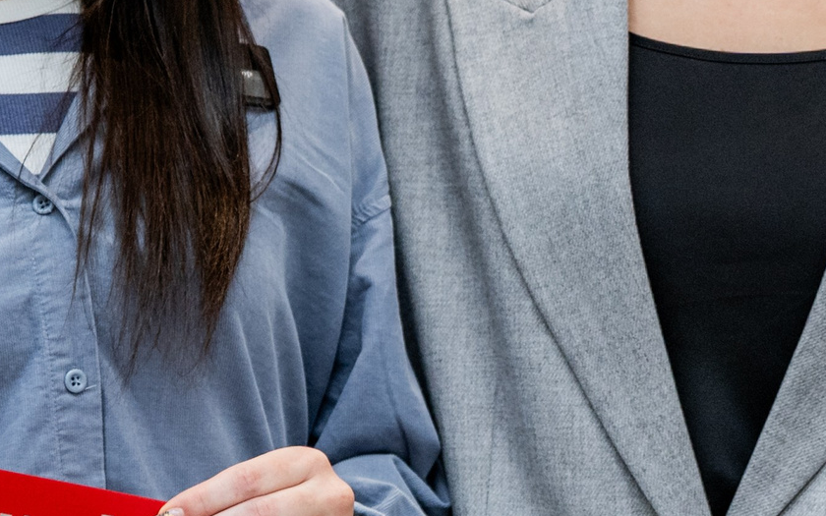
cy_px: 193
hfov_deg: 9.2
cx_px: 870
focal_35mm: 226
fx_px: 5088
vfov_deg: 5.8
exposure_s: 1/320
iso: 800
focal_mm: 52
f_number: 2.8
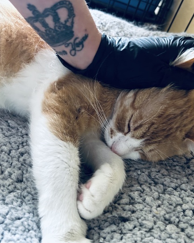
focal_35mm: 34
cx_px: 106
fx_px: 244
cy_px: 121
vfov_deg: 52.8
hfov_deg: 43.3
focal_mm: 5.7
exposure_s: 1/60
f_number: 1.5
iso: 400
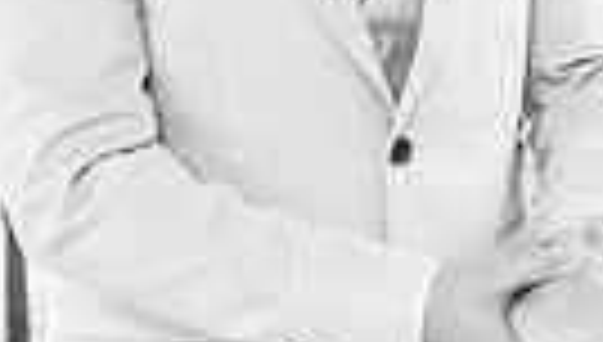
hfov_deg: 12.7
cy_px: -316
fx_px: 2595
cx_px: 868
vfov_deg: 7.3
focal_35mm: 162
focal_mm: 35
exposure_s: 1/200
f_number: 3.5
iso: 125
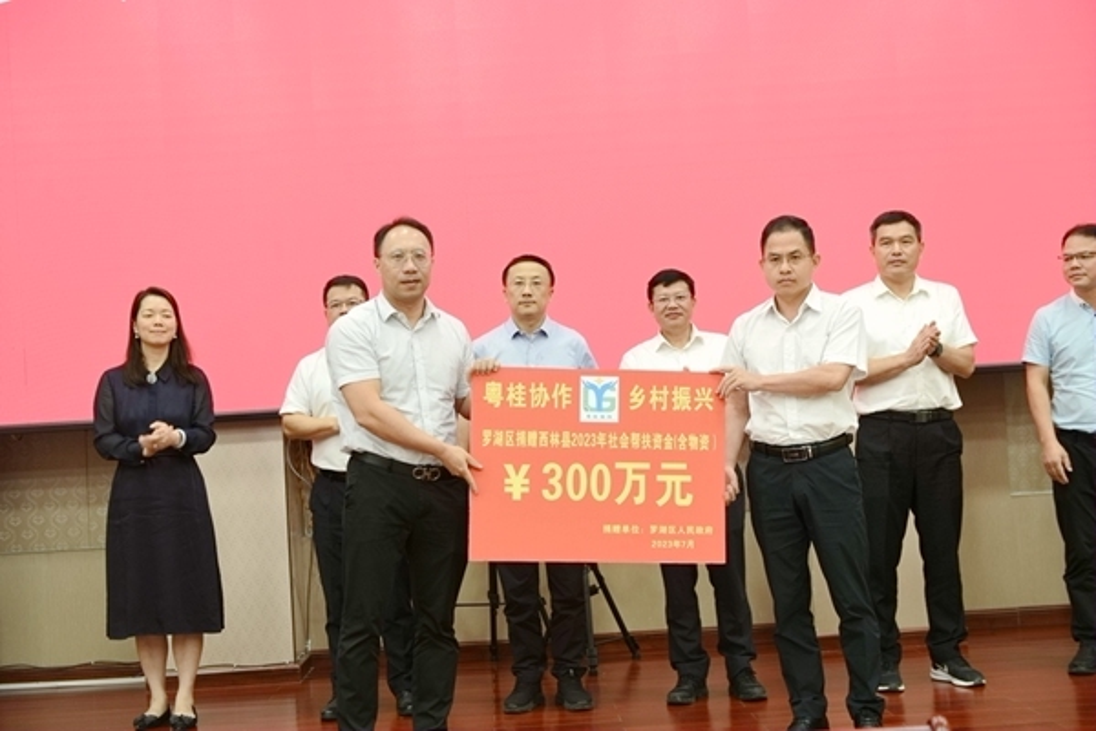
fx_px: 1583
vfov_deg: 26.0
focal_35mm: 52
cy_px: 366
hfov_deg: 38.2
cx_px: 548
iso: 500
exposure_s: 1/40
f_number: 3.5
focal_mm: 52
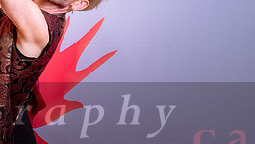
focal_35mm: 103
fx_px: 696
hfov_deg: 19.8
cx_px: -33
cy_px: 1
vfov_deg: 11.6
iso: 32
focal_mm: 39
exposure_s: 1/5
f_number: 9
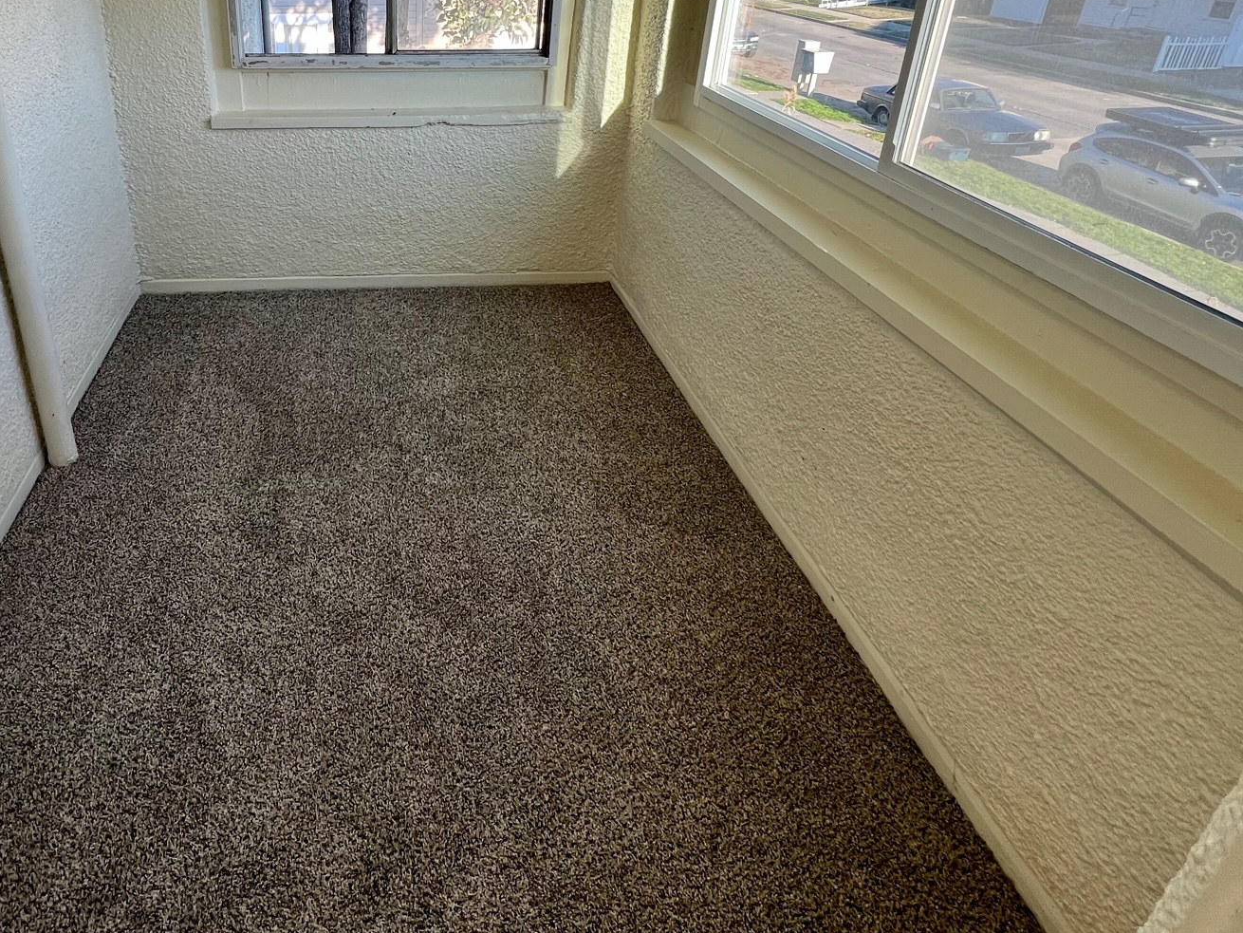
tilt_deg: -23.2
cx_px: 409
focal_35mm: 20
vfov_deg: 62.0
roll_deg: -0.4
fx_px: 718
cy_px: 225
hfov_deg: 78.9
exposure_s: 1/130
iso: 32
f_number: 1.8
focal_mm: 1.57
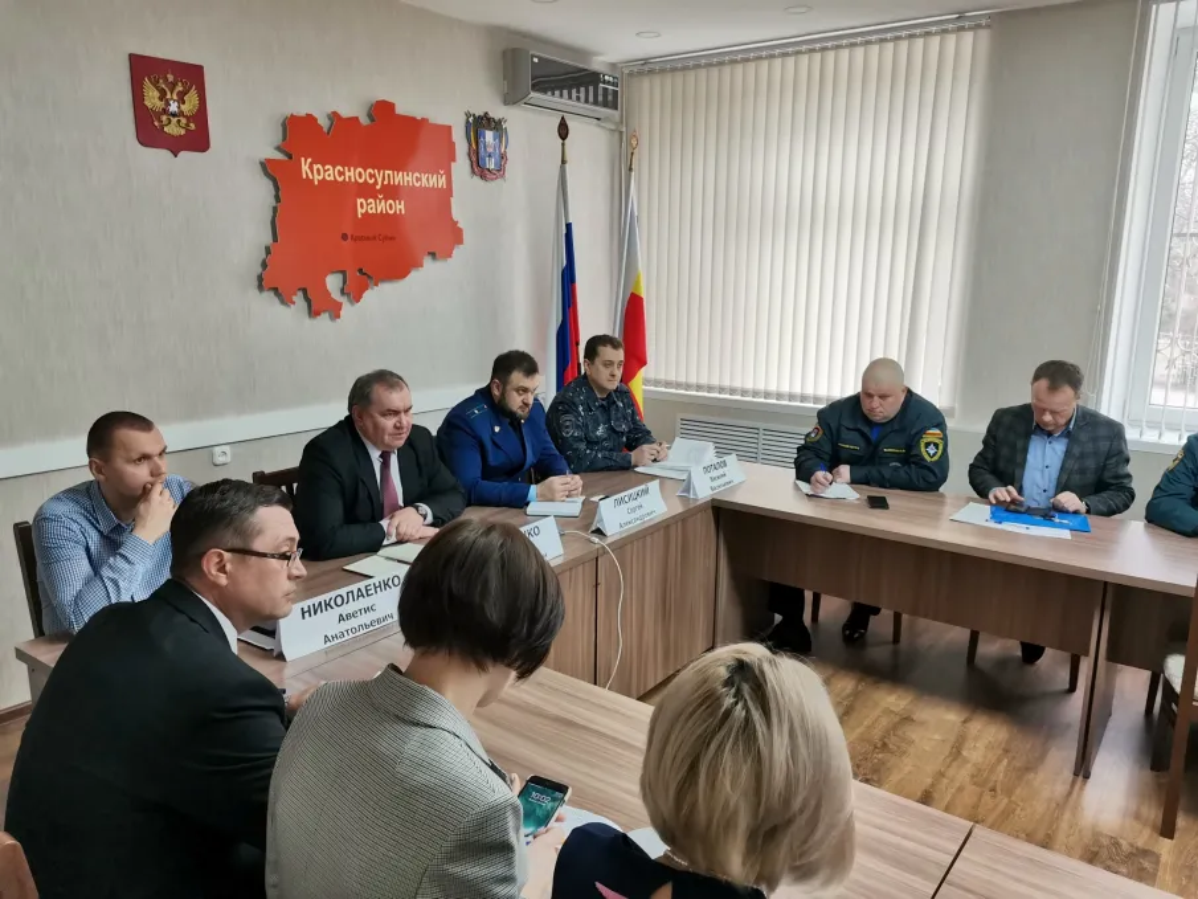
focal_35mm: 26
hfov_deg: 67.3
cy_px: 450
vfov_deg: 53.1
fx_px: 900
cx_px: 599
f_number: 1.8
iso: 250
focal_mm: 4.75
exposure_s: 1/100
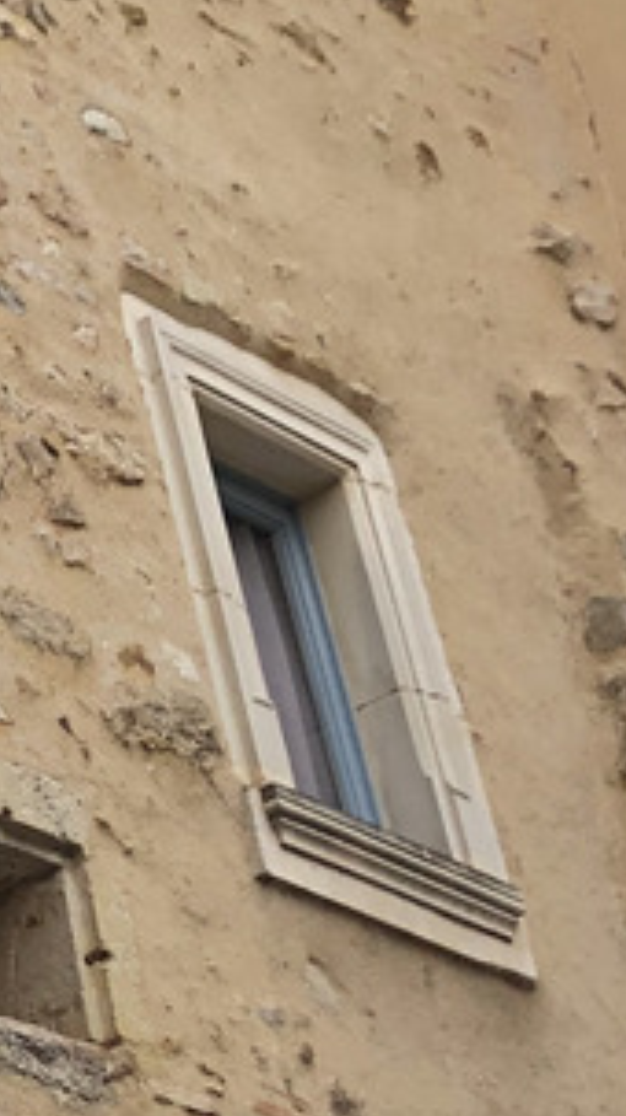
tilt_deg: +32.1
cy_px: 634
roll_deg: +3.0
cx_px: -998
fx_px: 3578
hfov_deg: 8.8
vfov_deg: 17.7
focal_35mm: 121
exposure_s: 1/558
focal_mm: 4
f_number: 1.8
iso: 20
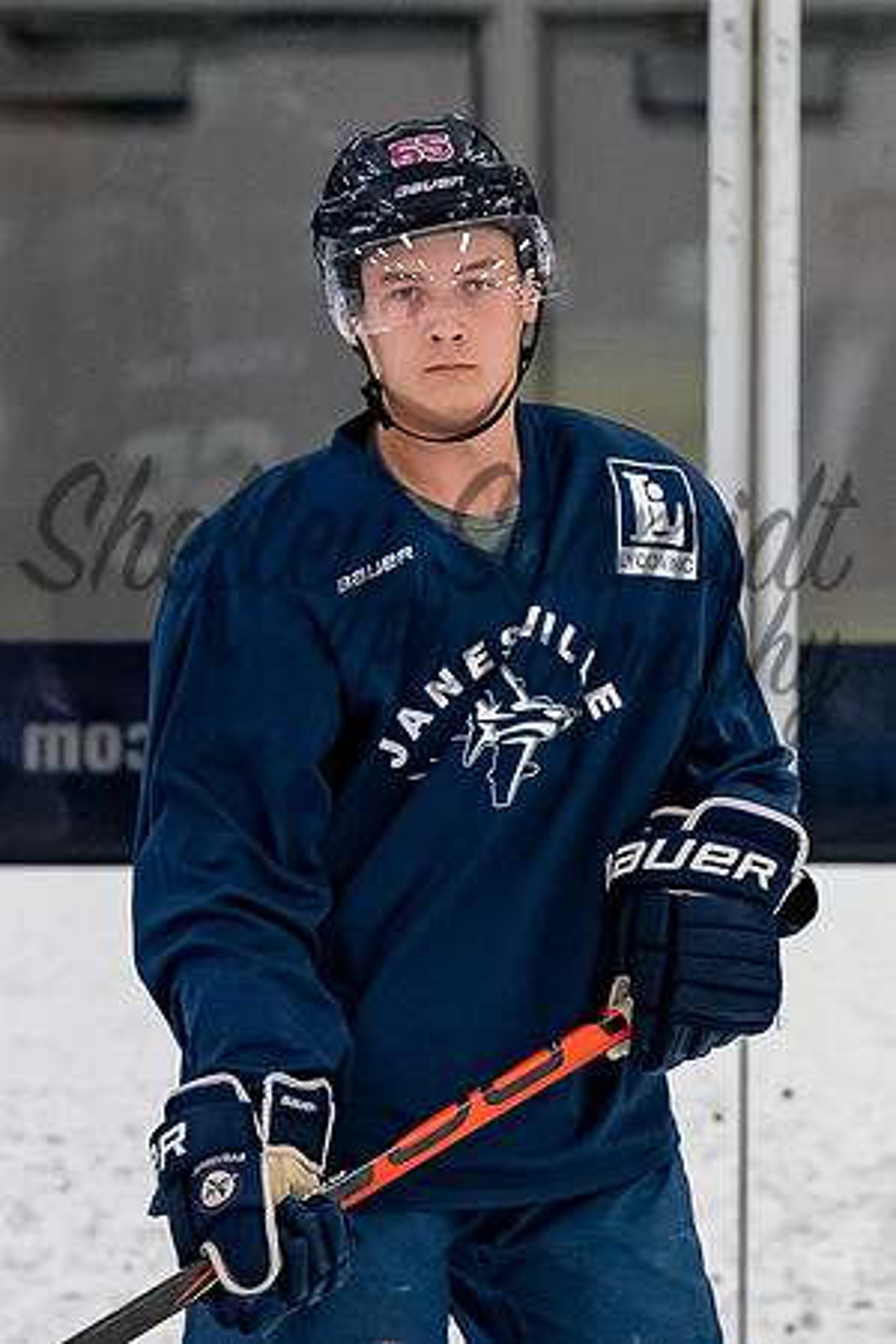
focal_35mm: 628
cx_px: 508
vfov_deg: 3.3
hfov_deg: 2.2
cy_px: 328
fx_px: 23440
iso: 2500
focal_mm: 175
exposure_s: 1/800
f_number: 3.5
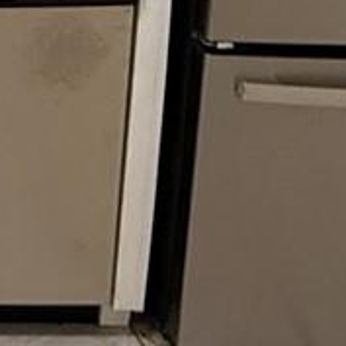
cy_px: -108
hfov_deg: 13.4
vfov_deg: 14.8
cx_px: -348
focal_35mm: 112
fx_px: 1267
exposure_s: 1/60
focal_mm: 2.22
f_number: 2.2
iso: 250
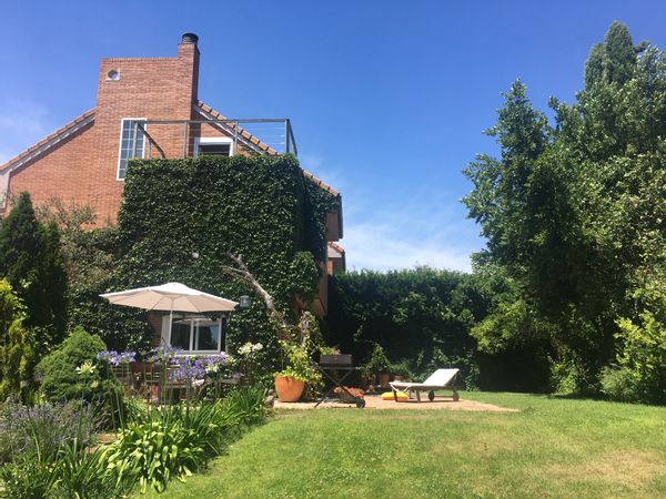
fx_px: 558
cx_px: 333
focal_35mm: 29
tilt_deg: +14.8
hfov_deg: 61.7
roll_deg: +0.2
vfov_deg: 48.2
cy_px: 250
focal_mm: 4.15
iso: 25
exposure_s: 1/938
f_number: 2.2
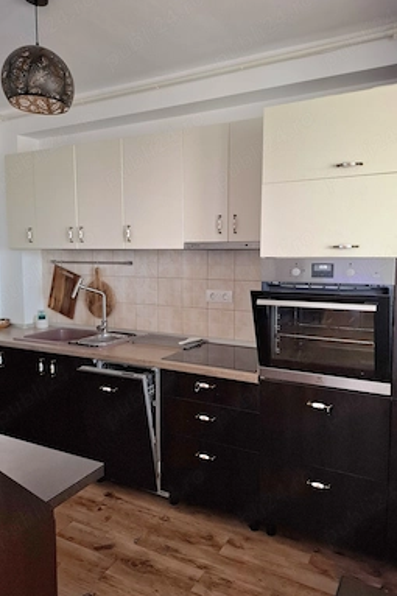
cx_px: 209
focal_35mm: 25
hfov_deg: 51.2
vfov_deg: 71.5
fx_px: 414
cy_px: 294
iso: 250
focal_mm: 5.54
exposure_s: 1/40
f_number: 1.8
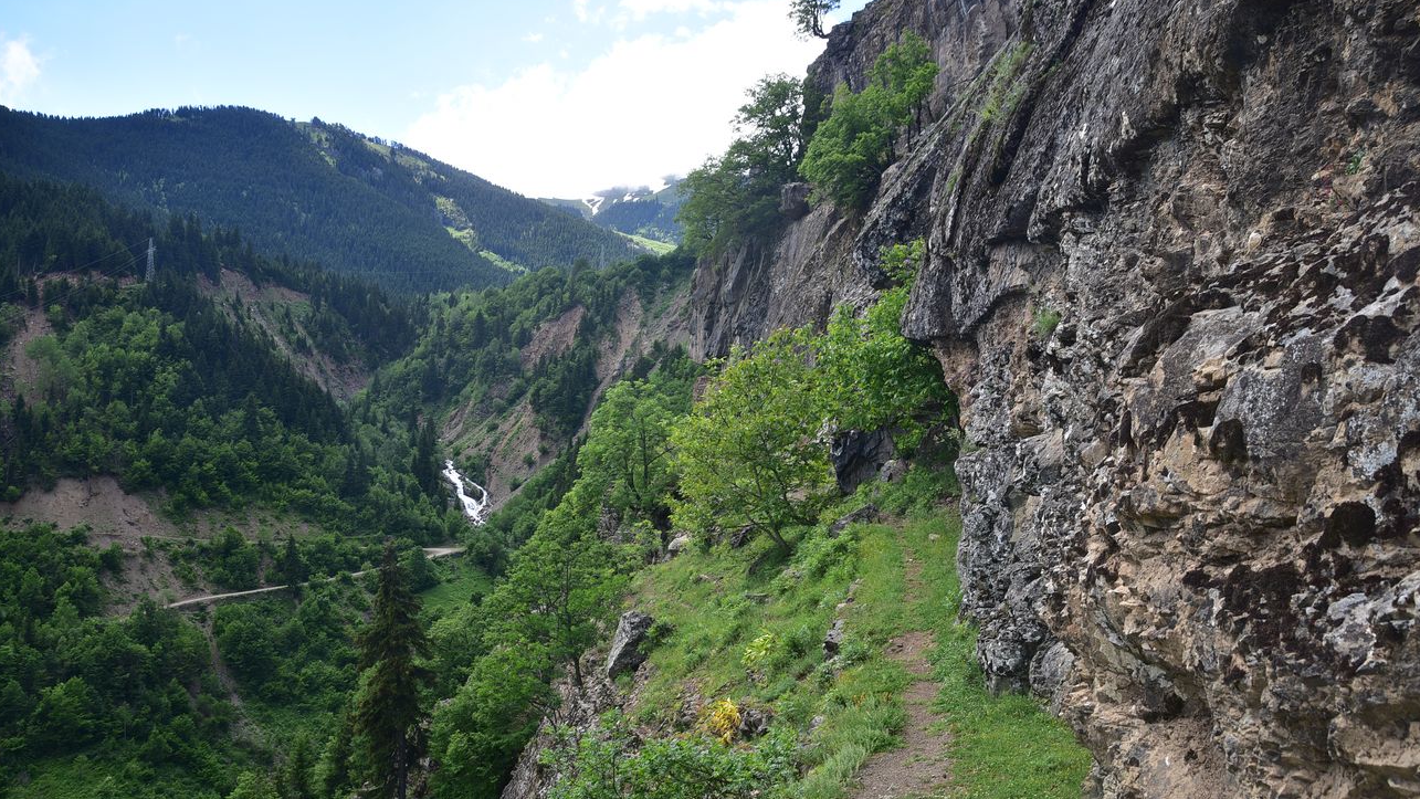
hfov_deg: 39.2
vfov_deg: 22.6
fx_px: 1996
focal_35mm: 53
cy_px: 432
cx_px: 708
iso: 160
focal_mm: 50
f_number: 9
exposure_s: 1/100
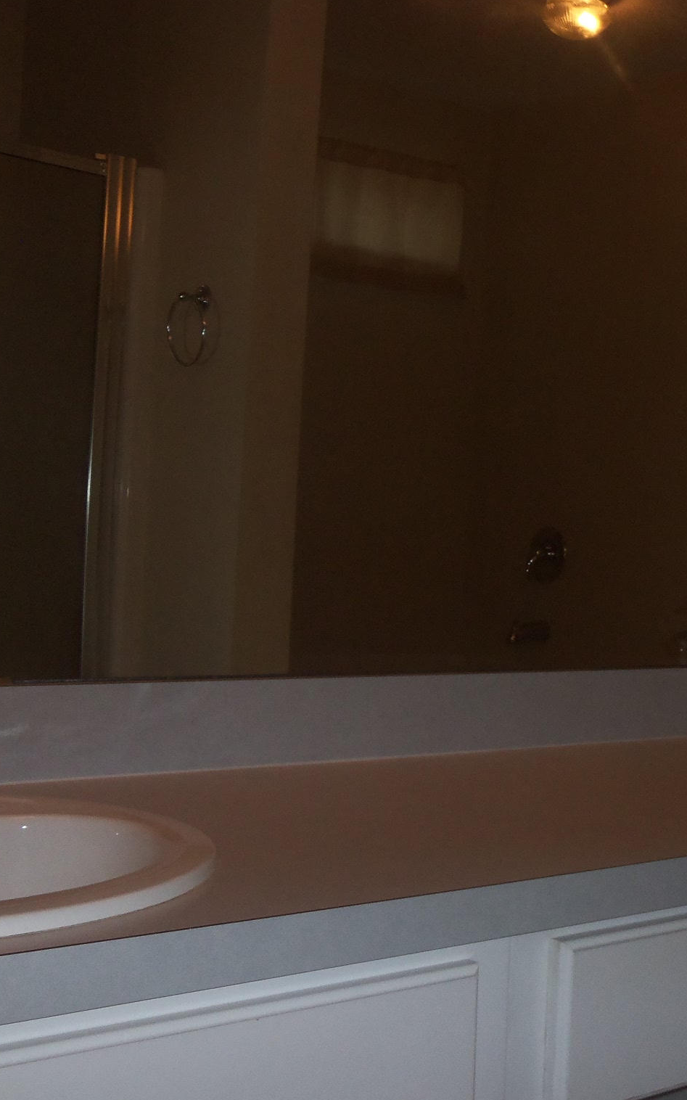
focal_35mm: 53
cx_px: 651
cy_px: 548
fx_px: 1588
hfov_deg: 23.6
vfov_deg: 38.2
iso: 125
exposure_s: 1/30
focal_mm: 6.7
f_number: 3.6
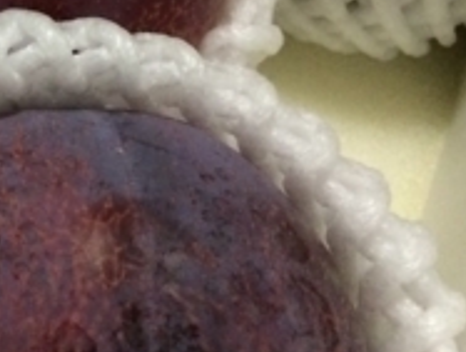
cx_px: -277
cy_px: -150
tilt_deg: -47.9
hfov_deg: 17.4
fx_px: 1335
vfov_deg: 14.2
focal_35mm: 99
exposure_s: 1/24
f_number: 2.2
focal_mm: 4.15
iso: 320
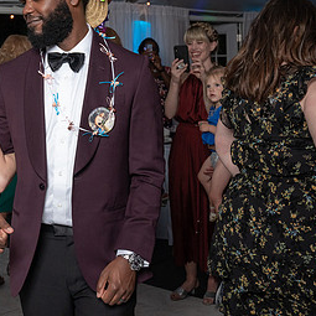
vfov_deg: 23.7
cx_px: 69
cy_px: 73
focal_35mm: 72
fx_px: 744
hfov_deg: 23.7
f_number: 5.6
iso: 1600
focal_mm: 30
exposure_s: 1/200
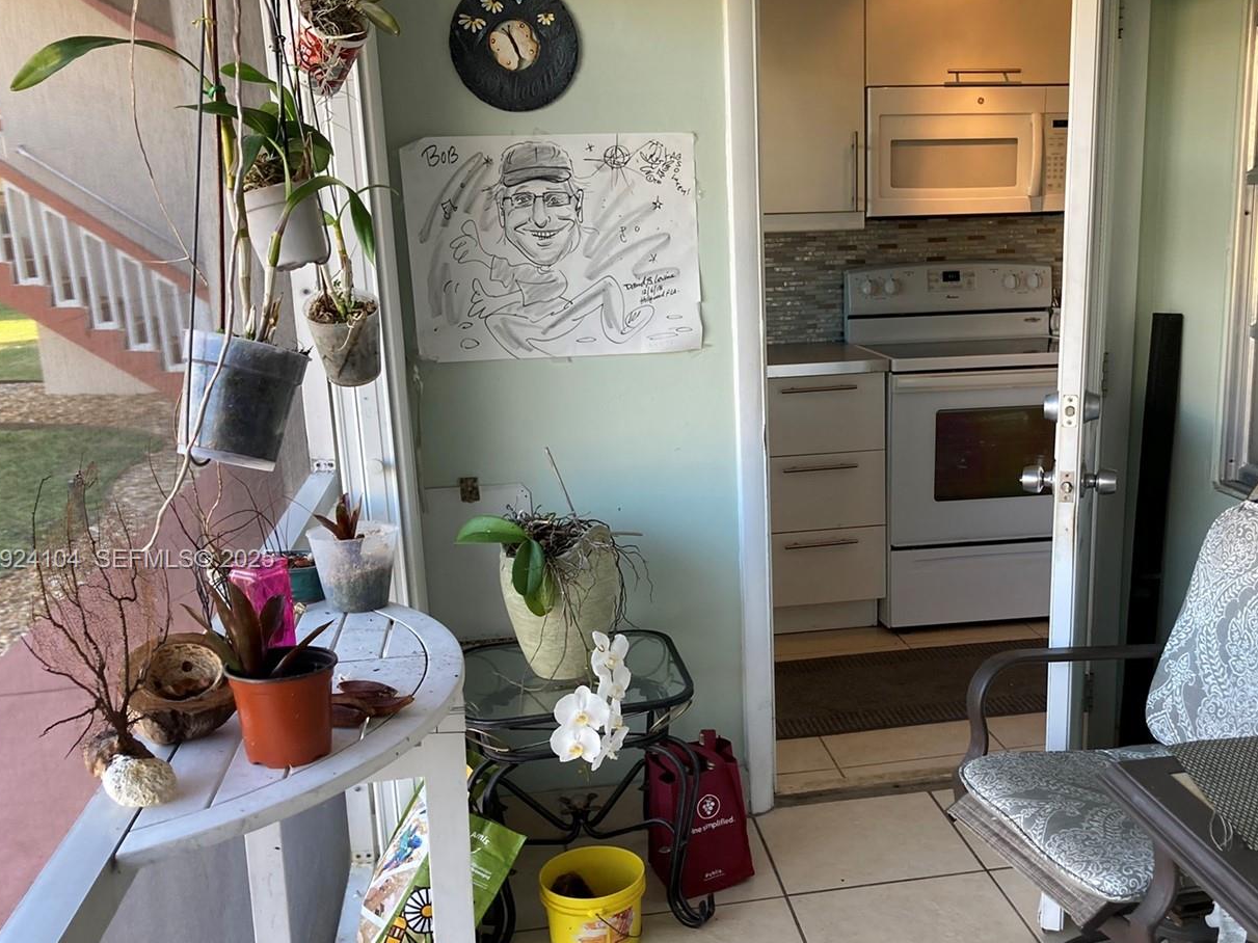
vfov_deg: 38.5
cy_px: 561
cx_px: 782
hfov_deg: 49.7
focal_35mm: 37
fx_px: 1345
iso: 80
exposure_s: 1/120
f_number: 1.8
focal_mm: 3.99
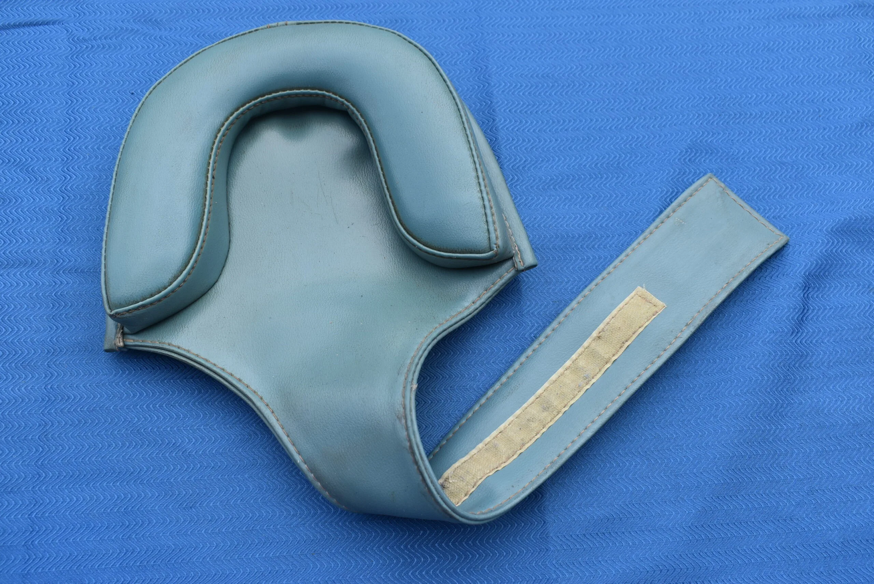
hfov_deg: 53.1
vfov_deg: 36.9
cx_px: 437
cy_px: 292
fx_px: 875
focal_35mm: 36
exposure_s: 1/400
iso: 200
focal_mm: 24
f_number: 8
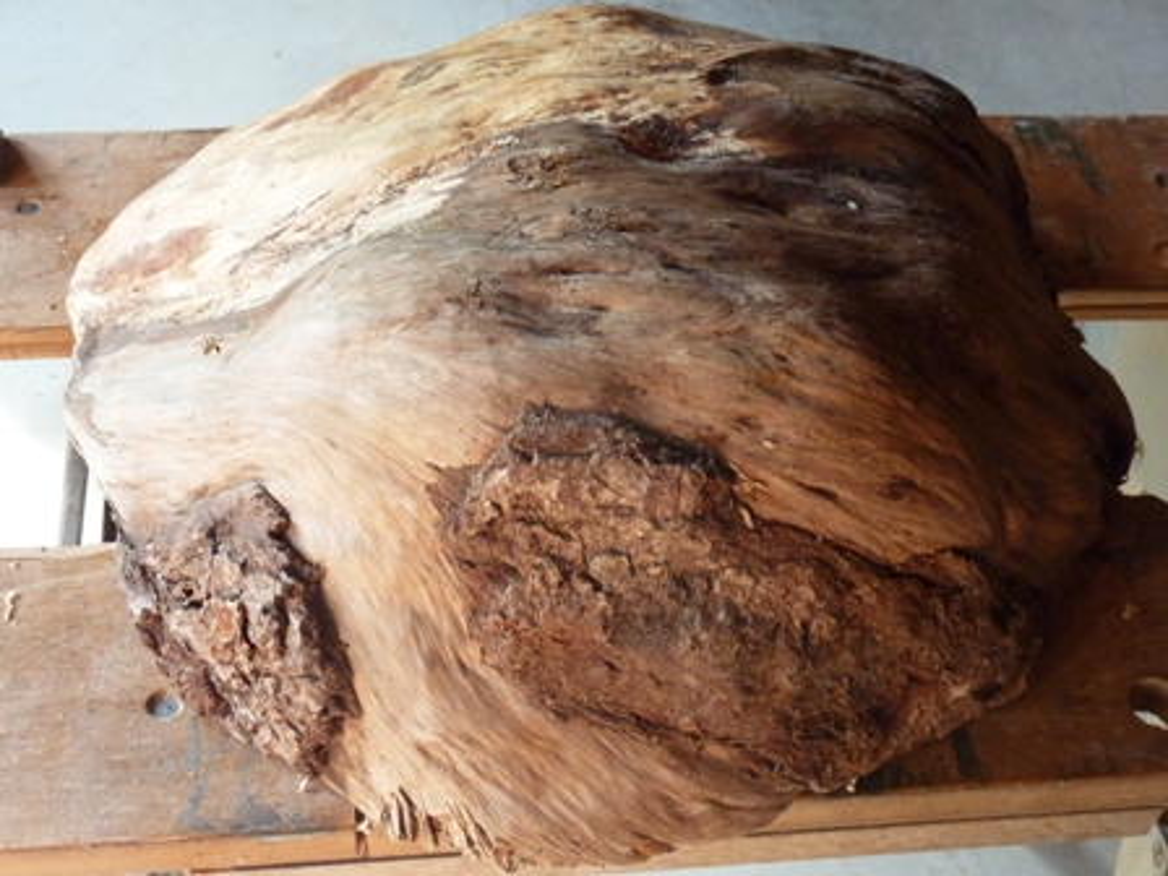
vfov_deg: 28.0
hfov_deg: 36.8
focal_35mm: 52
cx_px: 584
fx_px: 1755
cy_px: 438
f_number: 3.8
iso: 320
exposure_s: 1/40
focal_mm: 8.5
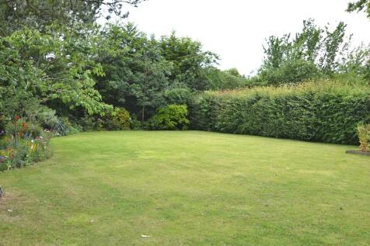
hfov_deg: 53.1
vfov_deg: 36.8
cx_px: 185
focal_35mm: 36
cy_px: 123
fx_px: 370
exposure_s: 1/125
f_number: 5.6
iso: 100
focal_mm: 24
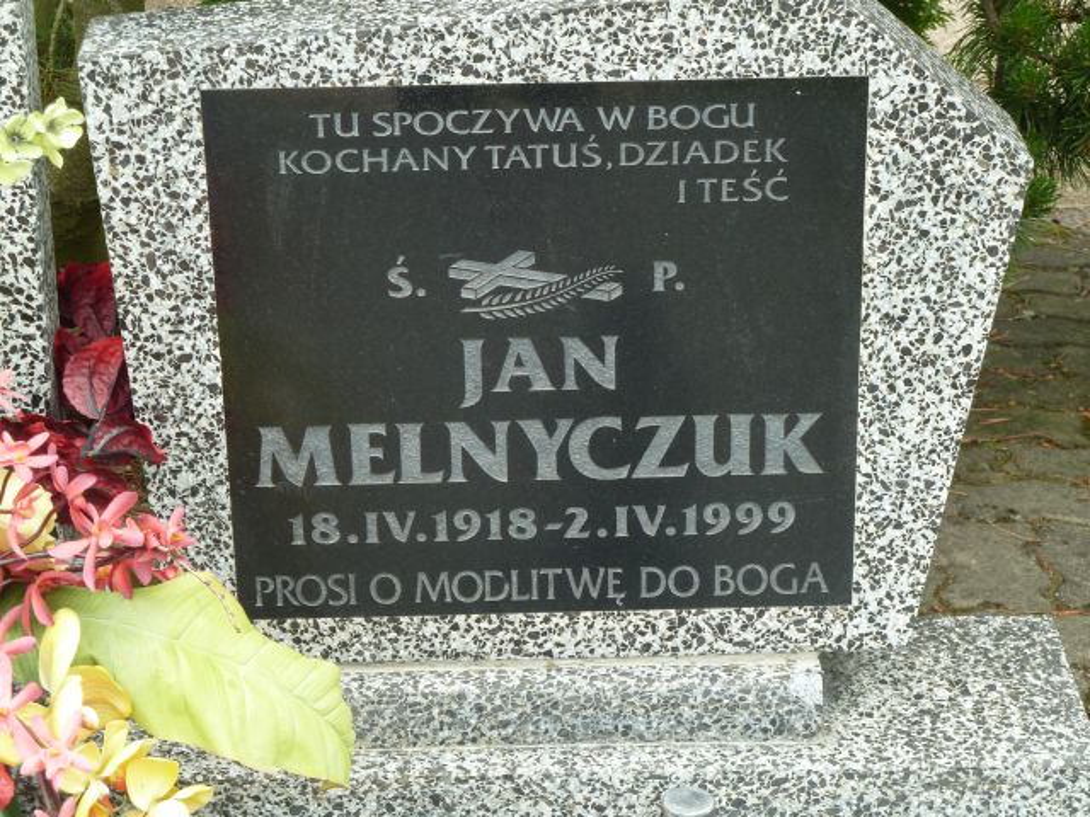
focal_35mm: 90
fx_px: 2834
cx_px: 545
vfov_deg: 16.4
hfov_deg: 21.8
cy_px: 408
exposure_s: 1/100
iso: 80
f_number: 4.3
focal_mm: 14.7
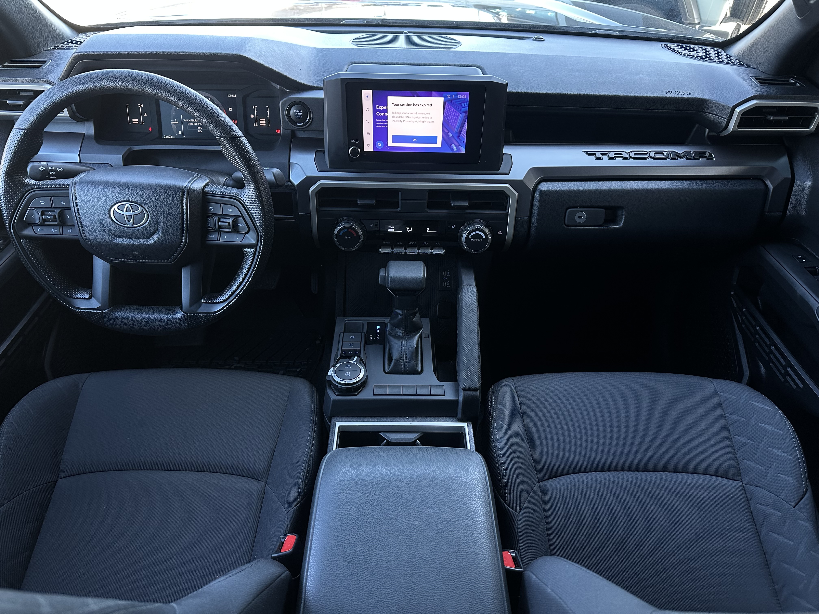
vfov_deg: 56.8
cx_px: 410
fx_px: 568
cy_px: 307
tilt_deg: -37.7
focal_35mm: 24
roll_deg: -1.8
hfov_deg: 71.6
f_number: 1.78
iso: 250
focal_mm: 6.86
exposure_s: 1/92
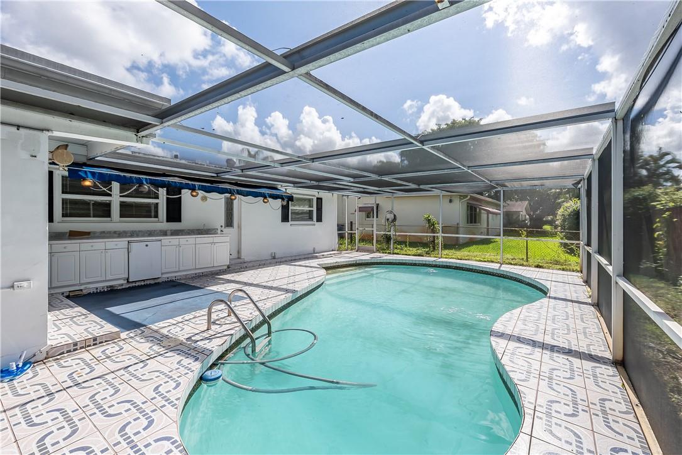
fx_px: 303
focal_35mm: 16
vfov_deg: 73.8
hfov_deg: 96.7
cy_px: 228
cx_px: 341
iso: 200
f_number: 9
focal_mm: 16
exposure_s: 1/320
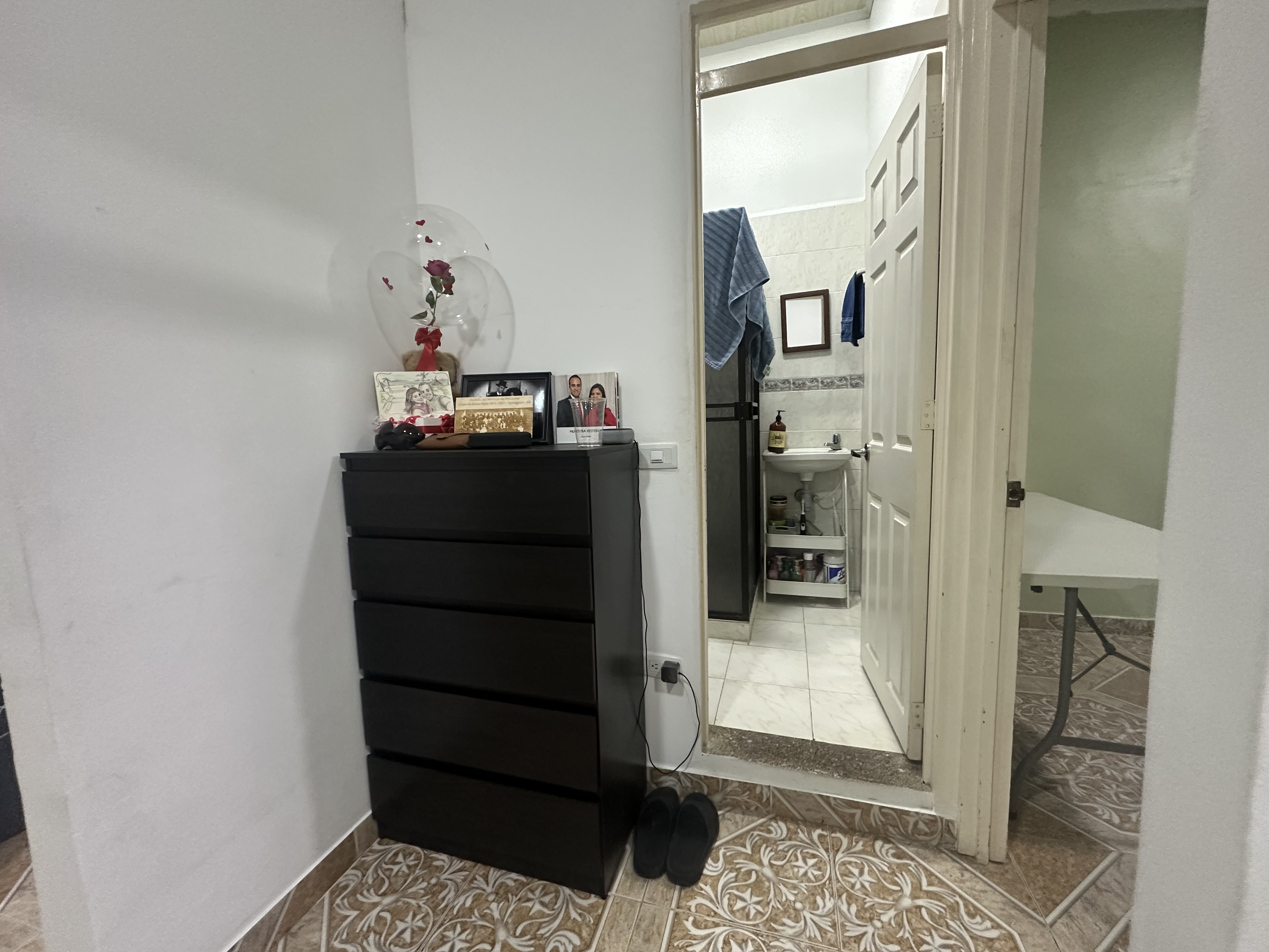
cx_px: 634
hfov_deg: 102.1
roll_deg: +3.2
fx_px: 513
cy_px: 476
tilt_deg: -3.9
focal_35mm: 14
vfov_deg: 85.7
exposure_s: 1/60
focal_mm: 2.22
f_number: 2.2
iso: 500
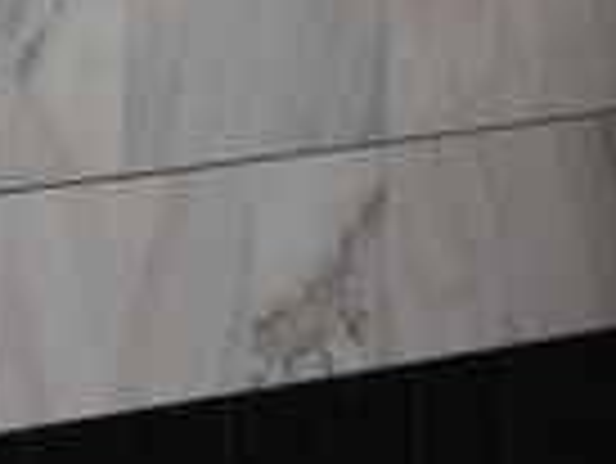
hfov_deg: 2.4
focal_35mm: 835
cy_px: -225
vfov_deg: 1.8
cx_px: 683
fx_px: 14872
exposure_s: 1/40
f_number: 6.3
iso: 1000
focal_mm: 170
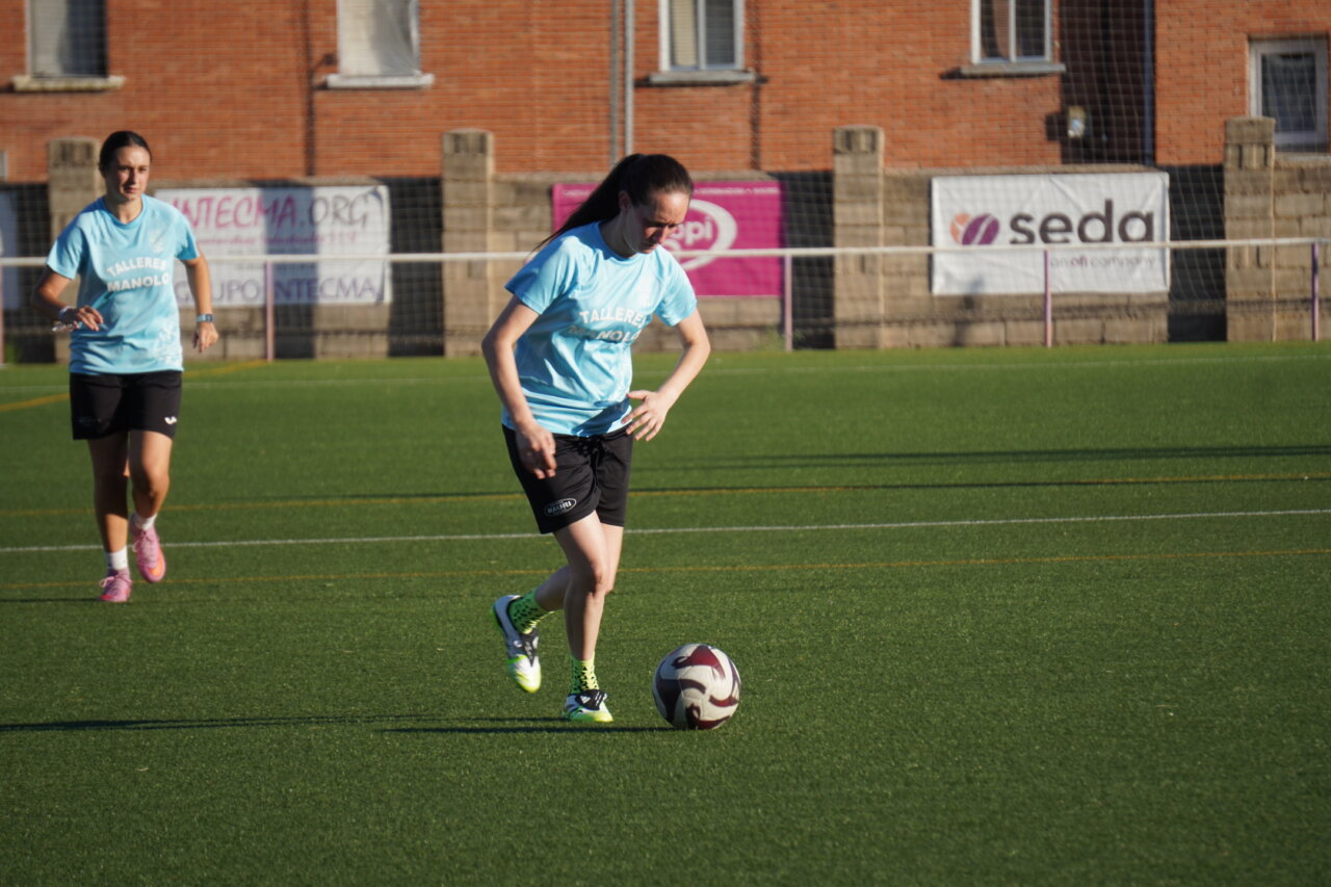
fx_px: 11644
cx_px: 666
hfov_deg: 6.5
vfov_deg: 4.4
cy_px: 444
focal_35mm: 315
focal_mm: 210
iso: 125
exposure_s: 1/400
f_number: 6.3
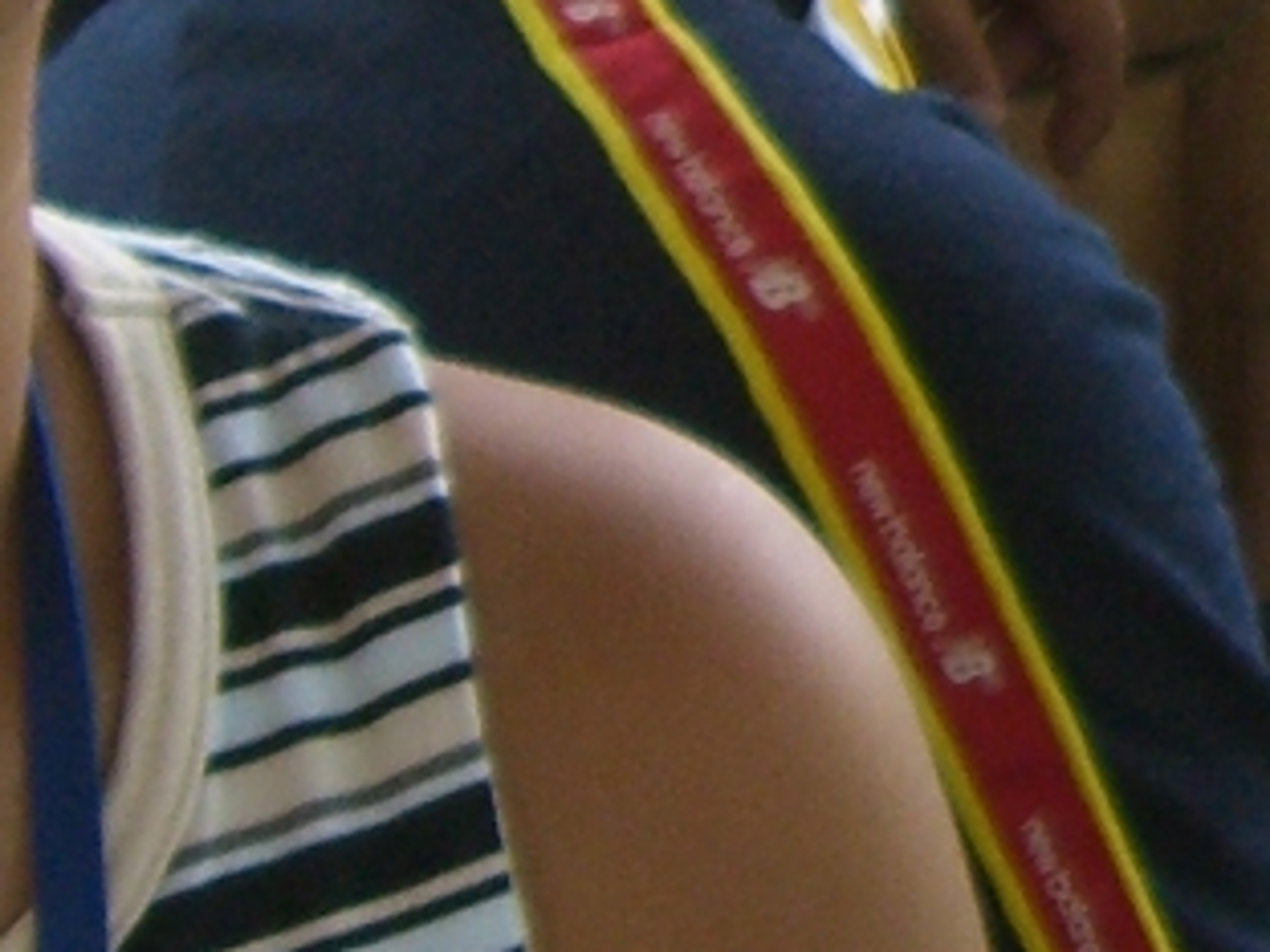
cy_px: -346
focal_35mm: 195
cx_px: 2324
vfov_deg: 7.5
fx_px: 7154
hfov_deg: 9.6
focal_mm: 6.2
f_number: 2.7
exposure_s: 1/125
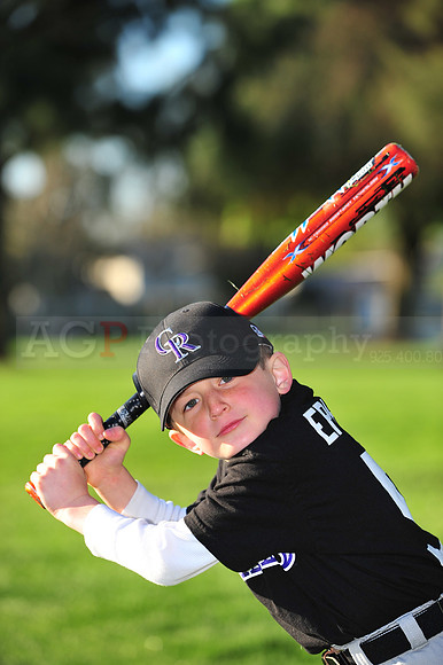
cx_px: 222
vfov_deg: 14.2
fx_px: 2679
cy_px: 332
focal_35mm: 145
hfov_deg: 9.5
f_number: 4.5
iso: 200
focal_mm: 145
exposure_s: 1/640
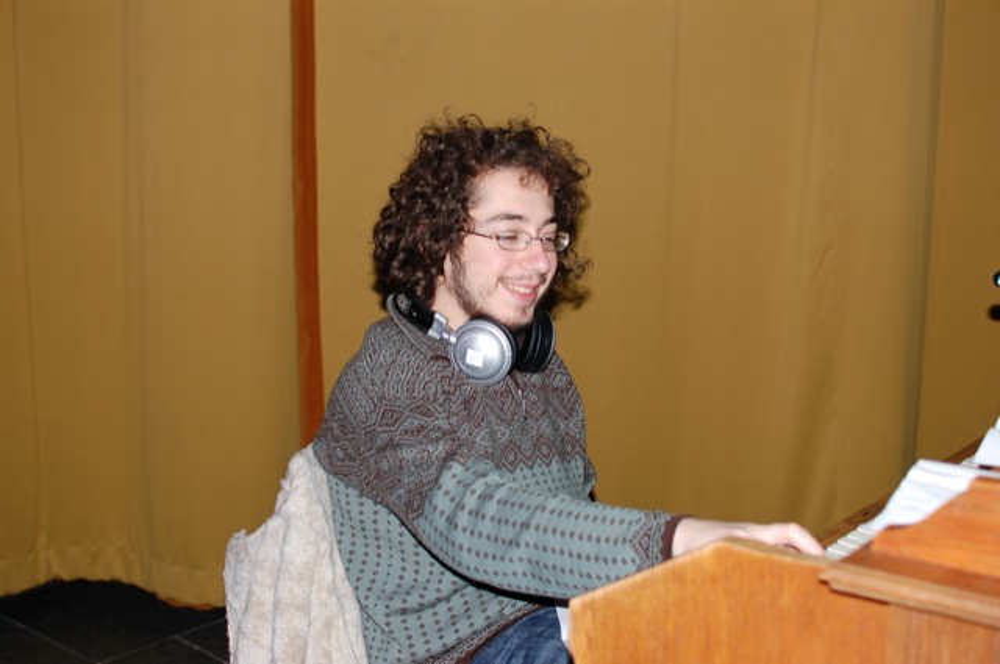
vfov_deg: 25.7
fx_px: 1456
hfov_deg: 37.9
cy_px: 332
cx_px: 500
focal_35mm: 52
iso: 400
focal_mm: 35
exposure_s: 1/60
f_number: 3.5
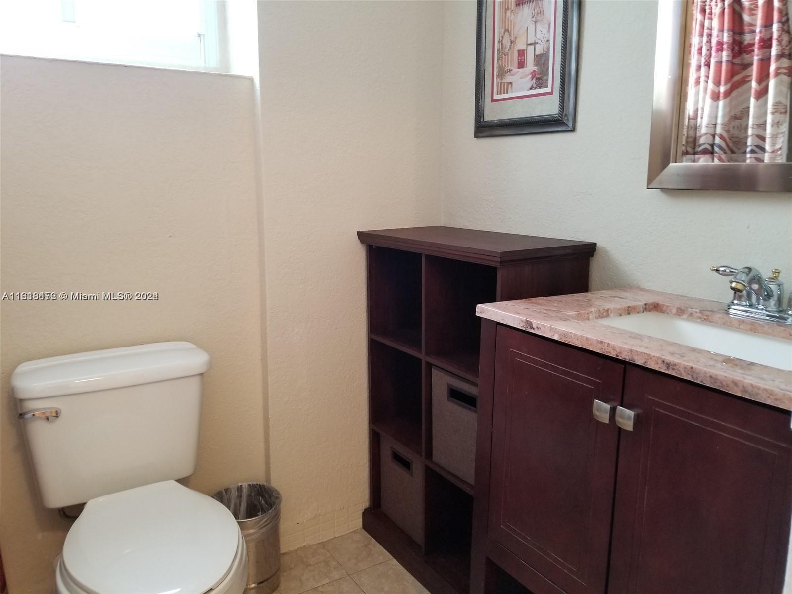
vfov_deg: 53.1
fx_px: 595
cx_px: 396
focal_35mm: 26
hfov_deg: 67.3
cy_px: 297
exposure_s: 1/30
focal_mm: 4.25
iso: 160
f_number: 1.7
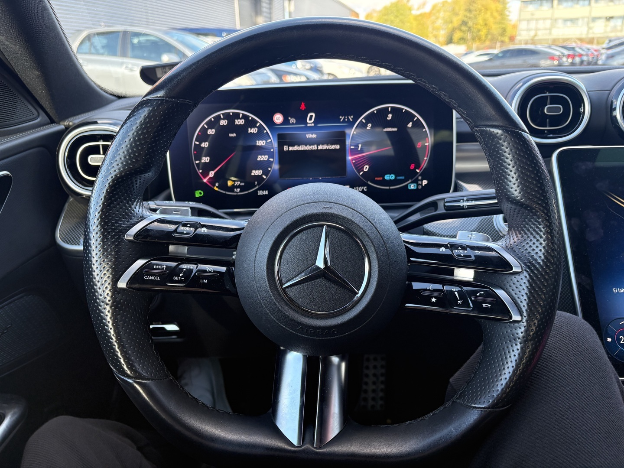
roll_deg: +1.2
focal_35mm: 26
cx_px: 312
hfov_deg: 67.3
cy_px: 234
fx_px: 469
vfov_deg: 53.1
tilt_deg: -19.7
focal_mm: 5.96
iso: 125
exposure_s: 1/128
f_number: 1.6
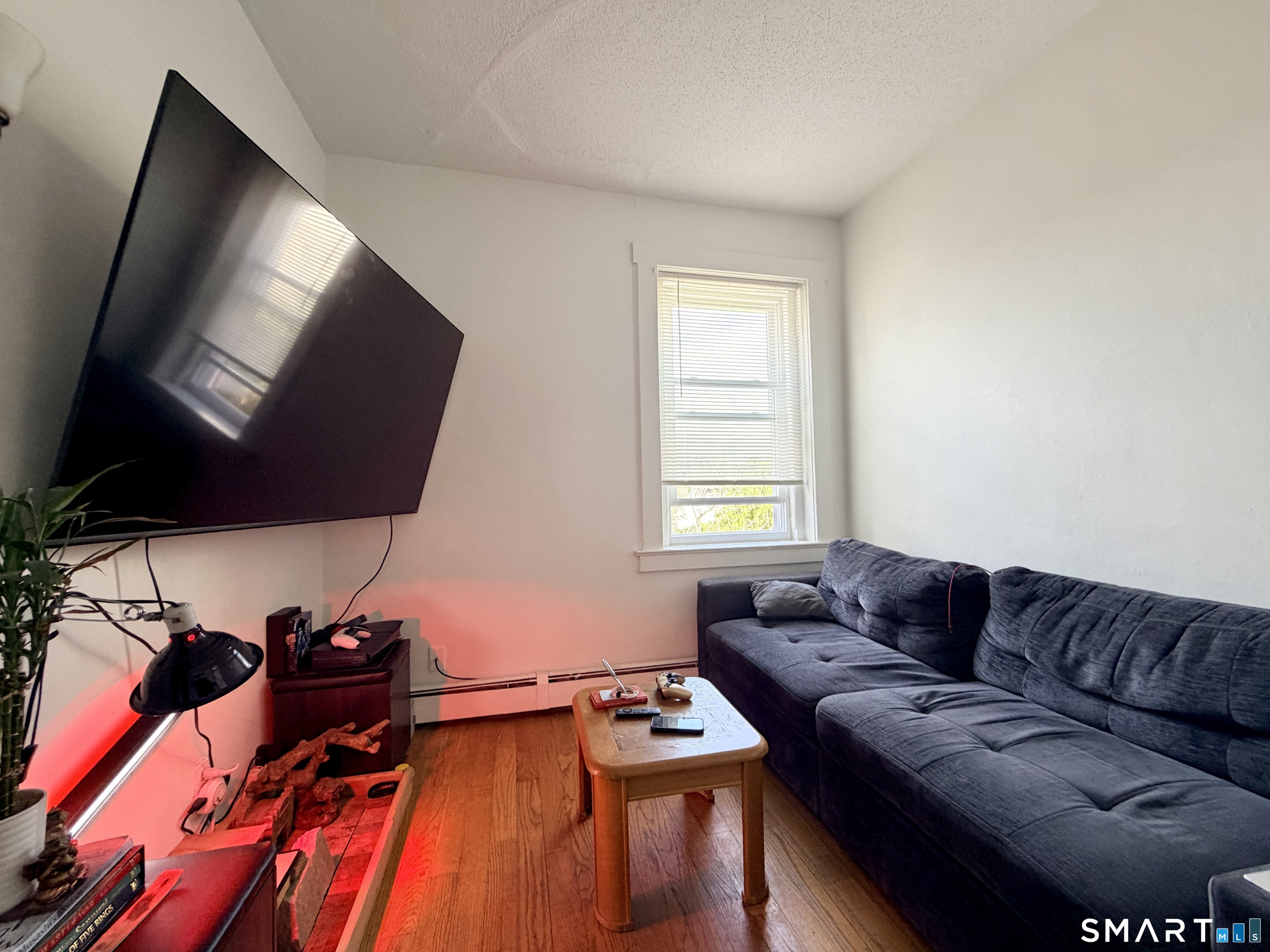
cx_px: 635
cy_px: 476
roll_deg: +1.2
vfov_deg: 85.7
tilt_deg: +2.0
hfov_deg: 102.1
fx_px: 514
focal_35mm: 14
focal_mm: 2.22
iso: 250
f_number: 2.2
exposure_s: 1/120
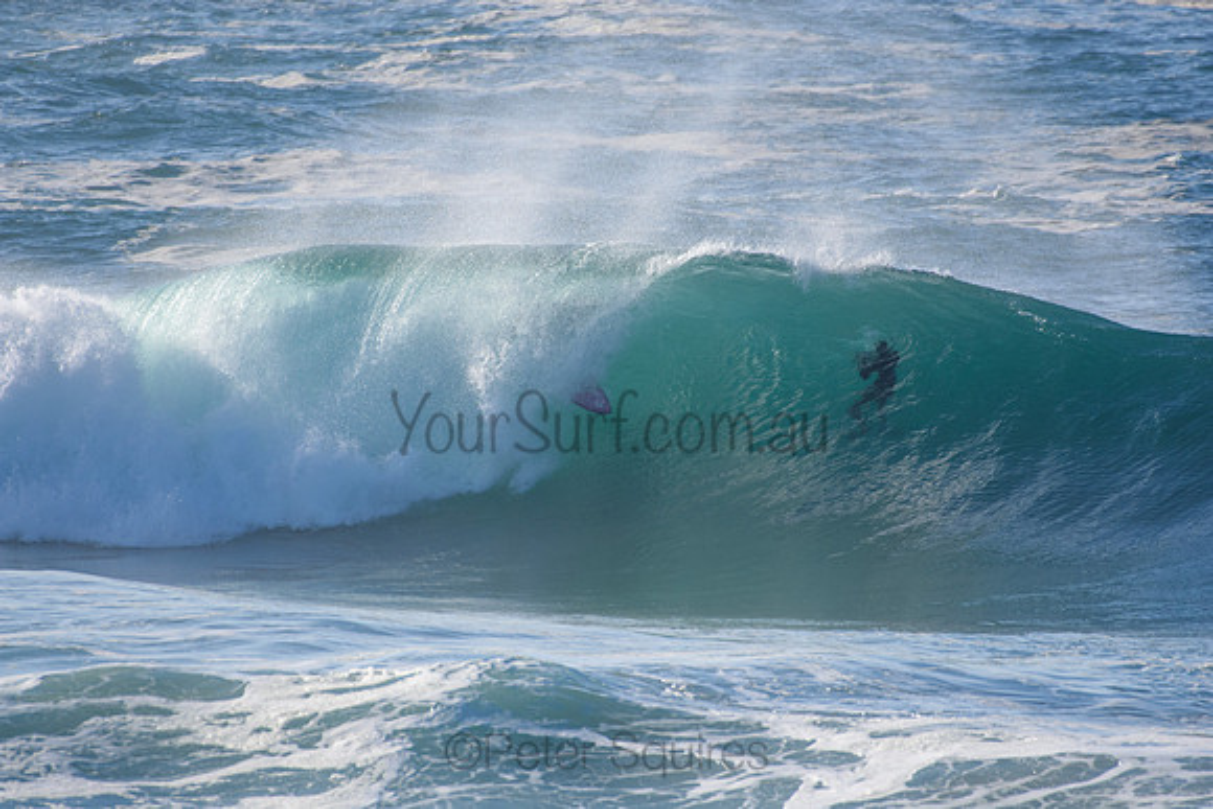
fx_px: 25276
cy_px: 404
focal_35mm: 750
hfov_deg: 2.7
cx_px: 606
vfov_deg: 1.8
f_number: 5.6
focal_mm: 500
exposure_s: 1/2000
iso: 360
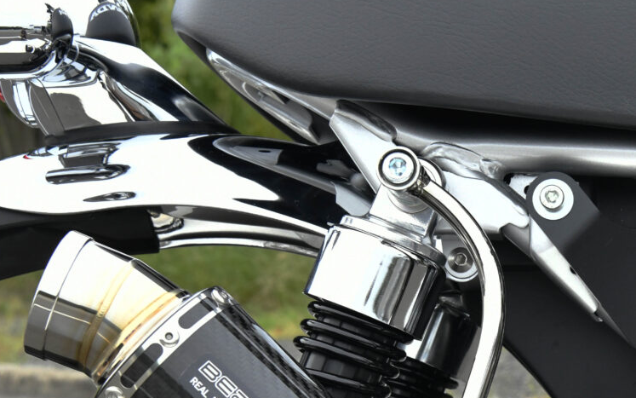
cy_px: 556
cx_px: 736
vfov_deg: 9.8
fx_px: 2271
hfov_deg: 15.4
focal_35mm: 131
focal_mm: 48
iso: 800
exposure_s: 1/320
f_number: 10
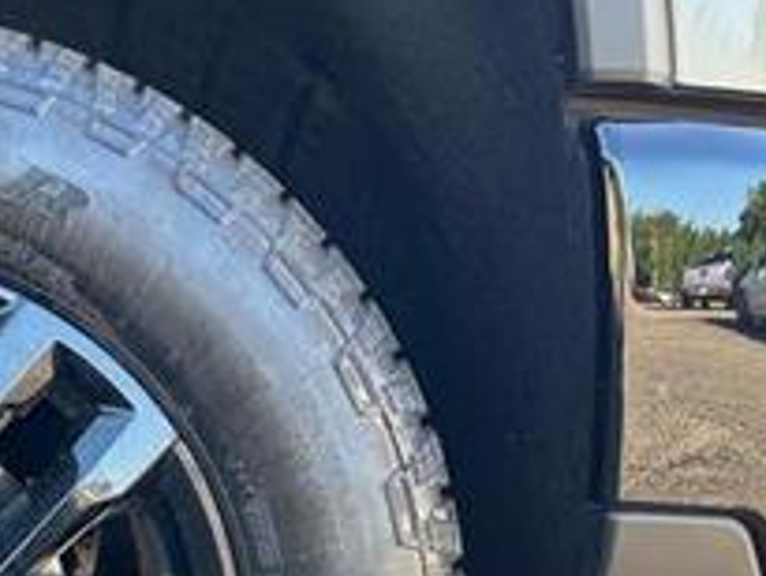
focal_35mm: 64
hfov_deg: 27.0
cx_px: -138
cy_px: 598
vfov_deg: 22.0
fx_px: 1417
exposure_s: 1/145
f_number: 1.5
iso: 64
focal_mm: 5.7
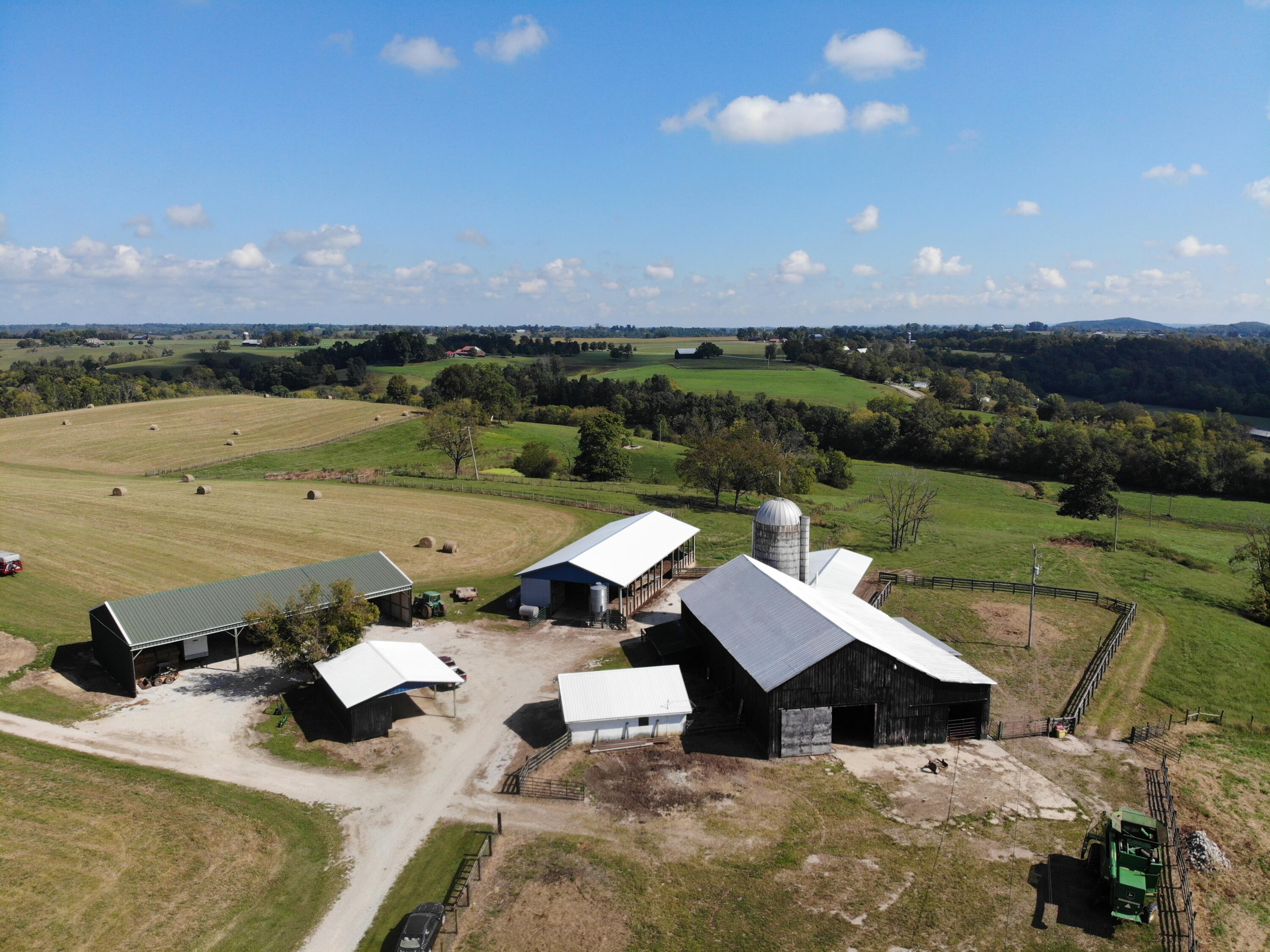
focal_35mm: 24
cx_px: 635
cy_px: 476
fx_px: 880
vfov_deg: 56.8
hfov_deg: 71.6
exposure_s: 1/1105
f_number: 2.8
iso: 100
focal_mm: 4.5
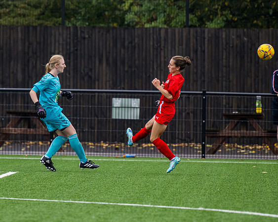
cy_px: 110
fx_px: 3951
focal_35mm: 480
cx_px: 107
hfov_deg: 4.0
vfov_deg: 3.2
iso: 800
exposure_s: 1/2000
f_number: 4
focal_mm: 240
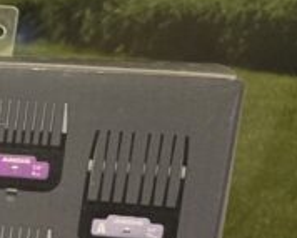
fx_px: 1136
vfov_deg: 11.8
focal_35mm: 129
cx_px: -524
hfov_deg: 11.1
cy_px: 250
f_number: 1.7
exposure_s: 1/120
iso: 250
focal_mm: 6.3
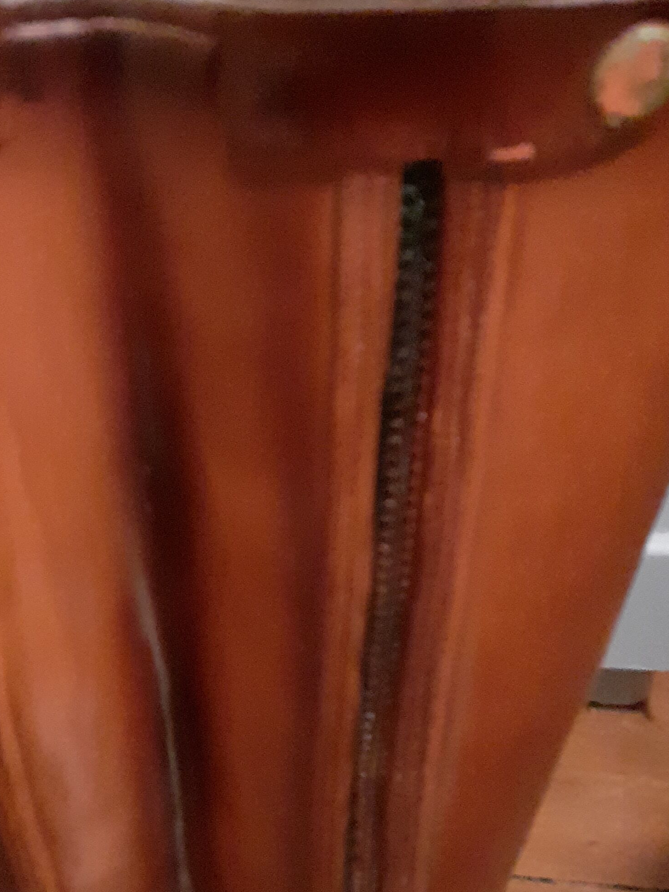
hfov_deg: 25.3
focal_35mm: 57
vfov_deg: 33.7
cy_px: 530
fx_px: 1468
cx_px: 162
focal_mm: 3.6
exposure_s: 1/10
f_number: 1.9
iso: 1250
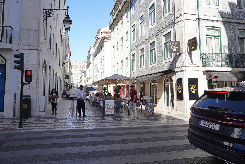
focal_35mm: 27
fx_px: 184
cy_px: 73
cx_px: 120
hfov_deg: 67.4
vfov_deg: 47.9
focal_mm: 24
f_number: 9
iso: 100
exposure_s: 1/100
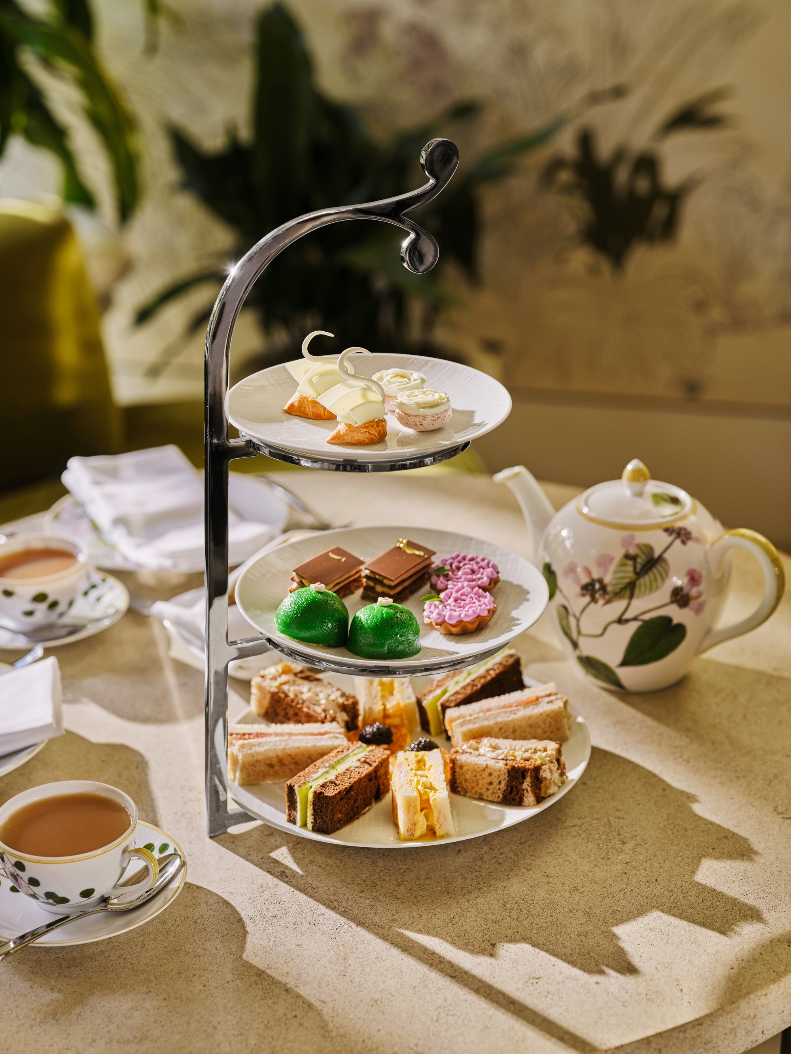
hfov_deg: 23.3
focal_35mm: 63
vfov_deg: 30.7
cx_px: 396
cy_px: 527
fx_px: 1919
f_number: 4
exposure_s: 1/30
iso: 100
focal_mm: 80
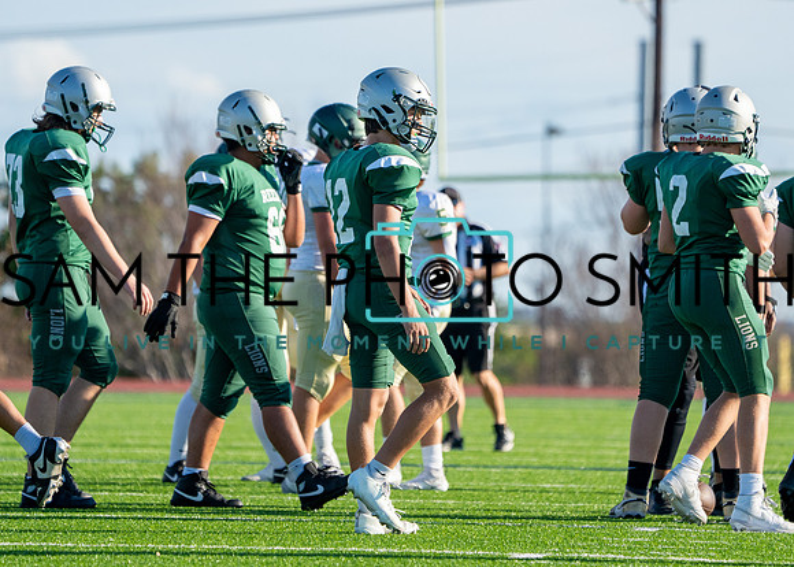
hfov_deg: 5.3
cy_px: 265
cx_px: 425
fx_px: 8557
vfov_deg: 3.8
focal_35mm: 380
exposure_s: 1/2500
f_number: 5.6
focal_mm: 300
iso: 500
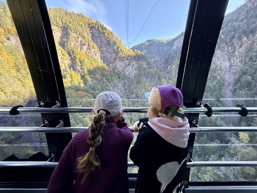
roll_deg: +0.3
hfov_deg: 102.1
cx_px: 128
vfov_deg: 85.6
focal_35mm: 14
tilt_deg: -2.0
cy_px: 96
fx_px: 104
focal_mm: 2.22
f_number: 2.2
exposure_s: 1/99
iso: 250
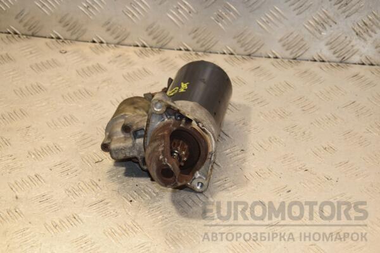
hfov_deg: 23.4
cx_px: 190
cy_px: 126
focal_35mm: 87
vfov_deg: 15.7
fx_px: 918
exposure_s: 1/200
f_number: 7.1
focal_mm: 58
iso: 800
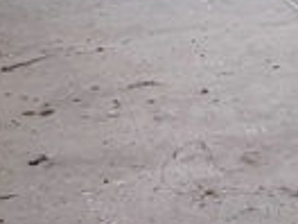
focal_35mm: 202
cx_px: 497
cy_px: -143
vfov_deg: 7.2
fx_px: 1739
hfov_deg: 9.4
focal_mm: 4.3
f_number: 2.4
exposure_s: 1/50
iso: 100
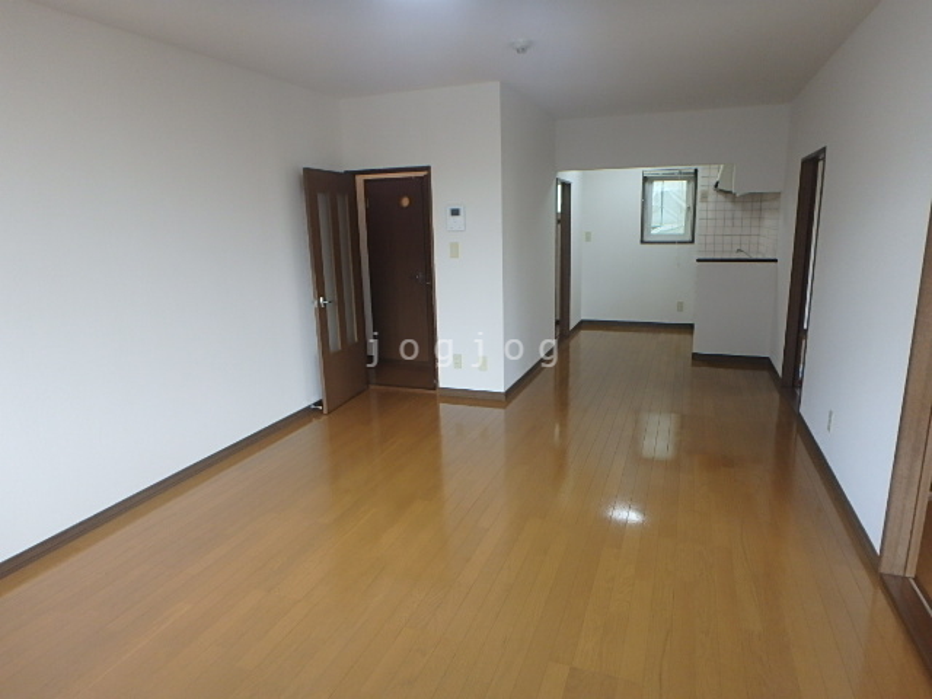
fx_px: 565
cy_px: 350
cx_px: 466
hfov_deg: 79.0
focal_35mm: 21
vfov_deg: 63.4
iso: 200
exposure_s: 1/50
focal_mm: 3.7
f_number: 3.5
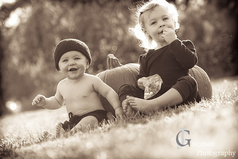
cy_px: 80
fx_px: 943
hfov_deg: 14.4
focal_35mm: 142
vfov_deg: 9.7
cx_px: 119
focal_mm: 95
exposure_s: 1/640
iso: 250
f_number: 2.8
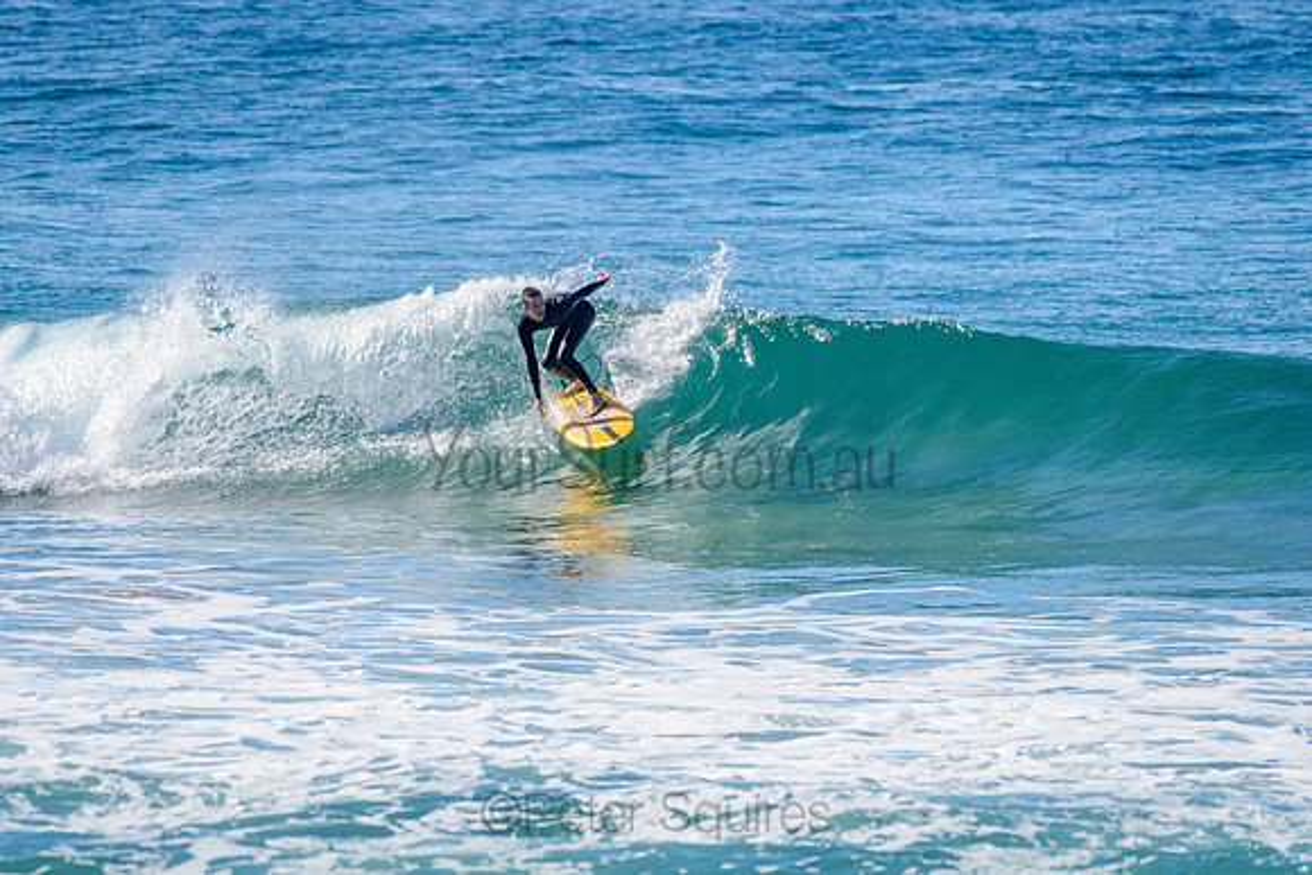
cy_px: 426
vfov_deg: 2.2
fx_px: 22354
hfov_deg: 3.4
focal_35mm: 613
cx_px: 572
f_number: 5.6
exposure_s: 1/8000
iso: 560
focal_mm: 500
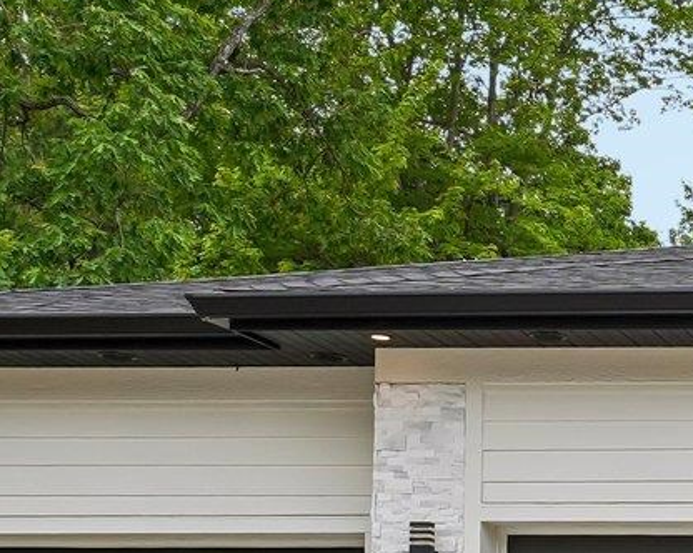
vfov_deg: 13.8
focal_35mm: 111
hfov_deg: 14.8
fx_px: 2274
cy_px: 367
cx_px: 1291
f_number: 8
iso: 160
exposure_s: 1/320
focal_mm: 24
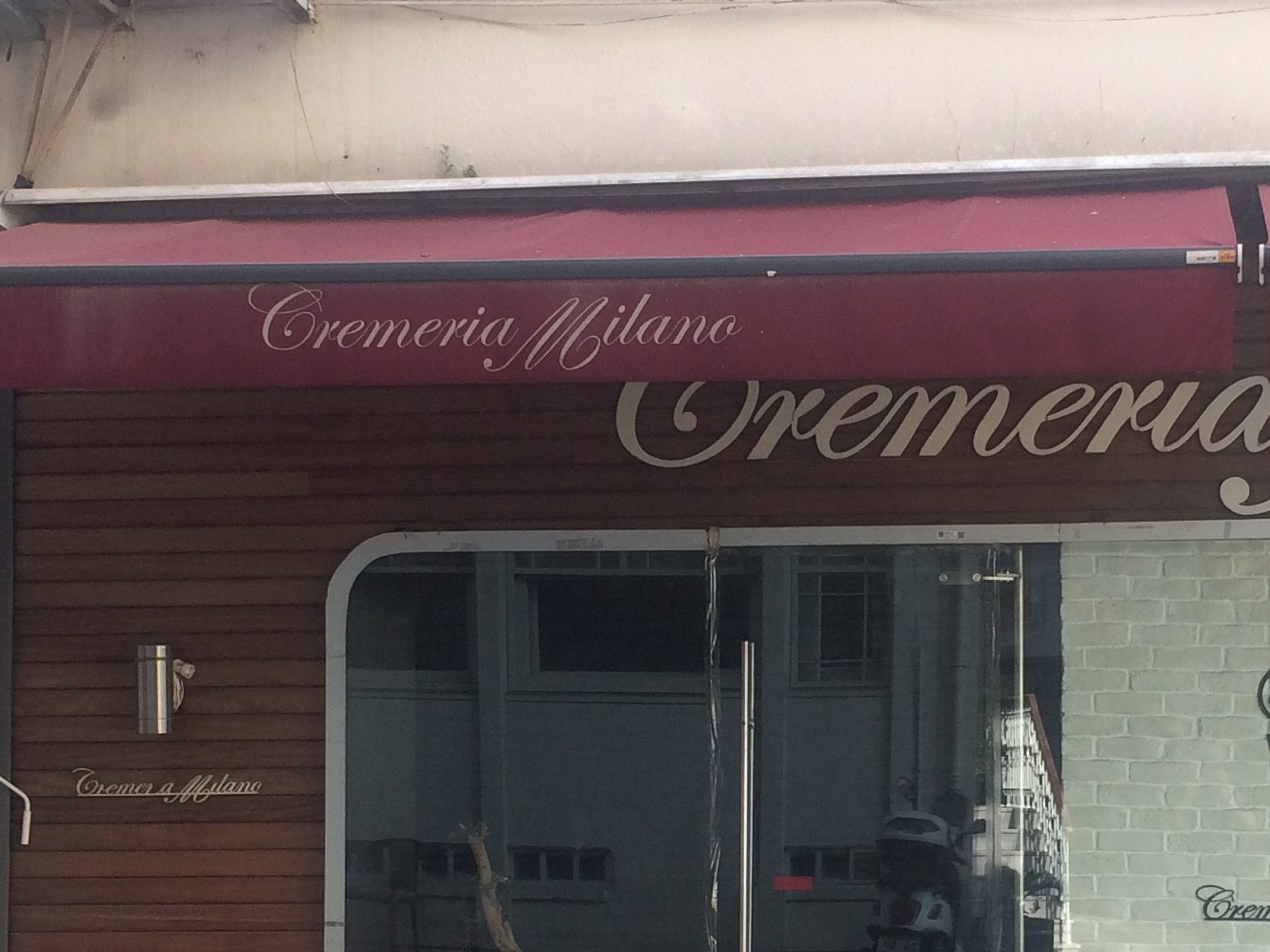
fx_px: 2605
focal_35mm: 71
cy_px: 724
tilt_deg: -1.6
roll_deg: -0.4
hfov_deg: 27.1
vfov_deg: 20.5
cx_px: 909
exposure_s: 1/233
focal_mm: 4.15
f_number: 2.2
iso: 32
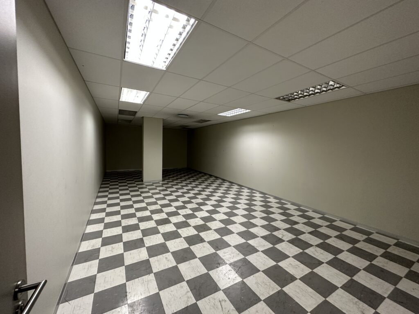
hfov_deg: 102.1
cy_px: 157
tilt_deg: -3.4
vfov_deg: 85.7
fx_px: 169
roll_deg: -0.8
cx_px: 210
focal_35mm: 14
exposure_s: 1/100
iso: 250
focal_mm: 2.22
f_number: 2.2
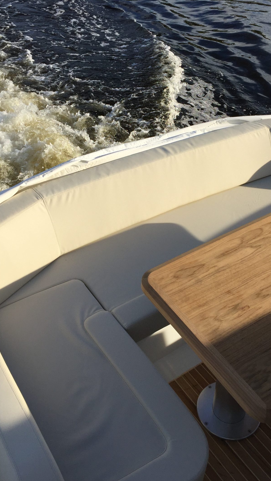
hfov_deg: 31.1
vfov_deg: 52.6
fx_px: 485
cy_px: 204
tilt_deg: -35.8
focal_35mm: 38
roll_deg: -4.1
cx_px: 161
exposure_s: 1/1799
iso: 32
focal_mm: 4.15
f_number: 2.2
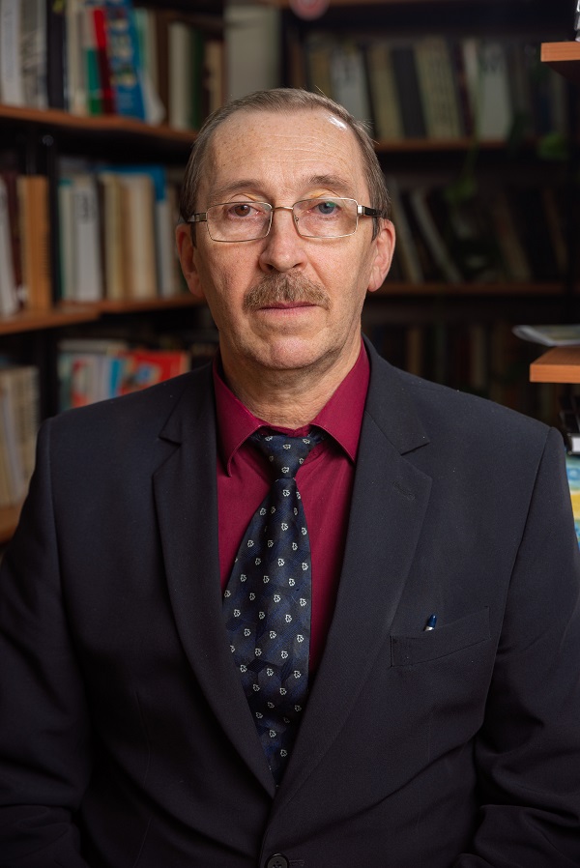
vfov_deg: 28.8
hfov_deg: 19.5
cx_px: 290
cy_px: 434
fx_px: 1689
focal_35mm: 70
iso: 100
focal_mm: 70
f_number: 3.2
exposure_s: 1/200
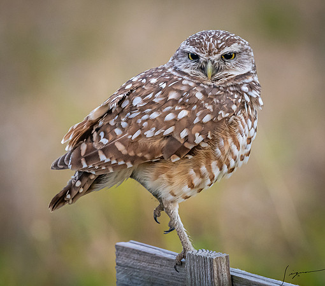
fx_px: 9162
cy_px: 148
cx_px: 197
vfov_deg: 1.8
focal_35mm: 915
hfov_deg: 2.0
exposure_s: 1/1250
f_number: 5.6
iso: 1600
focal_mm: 420
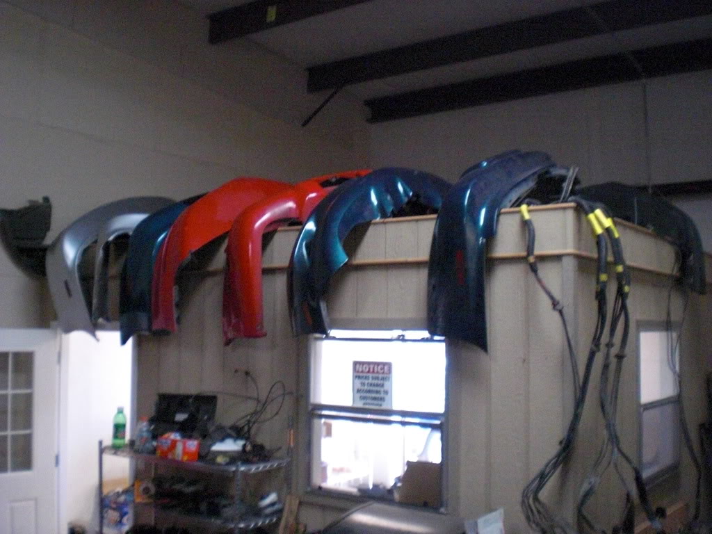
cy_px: 267
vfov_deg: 37.7
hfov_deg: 49.0
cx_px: 356
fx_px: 782
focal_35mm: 38
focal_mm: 6.3
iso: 800
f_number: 3.1
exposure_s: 1/80
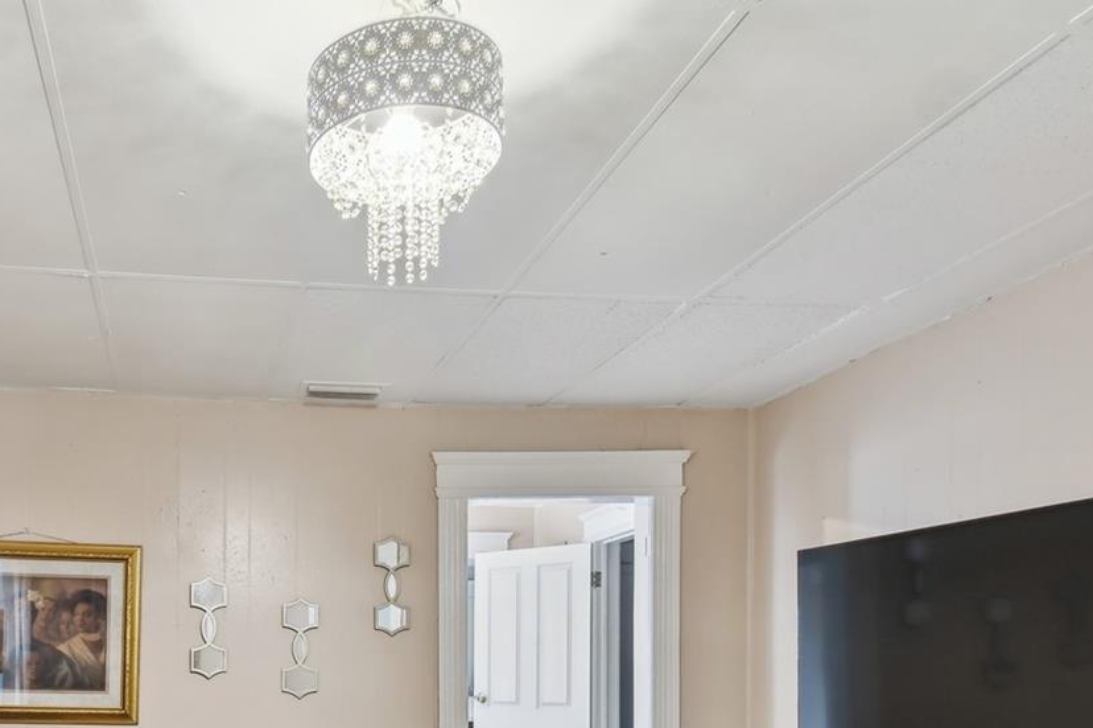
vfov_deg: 41.7
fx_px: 880
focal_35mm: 29
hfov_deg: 60.6
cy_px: 639
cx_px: 289
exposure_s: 1/1.25
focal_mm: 10
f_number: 7.1
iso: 100
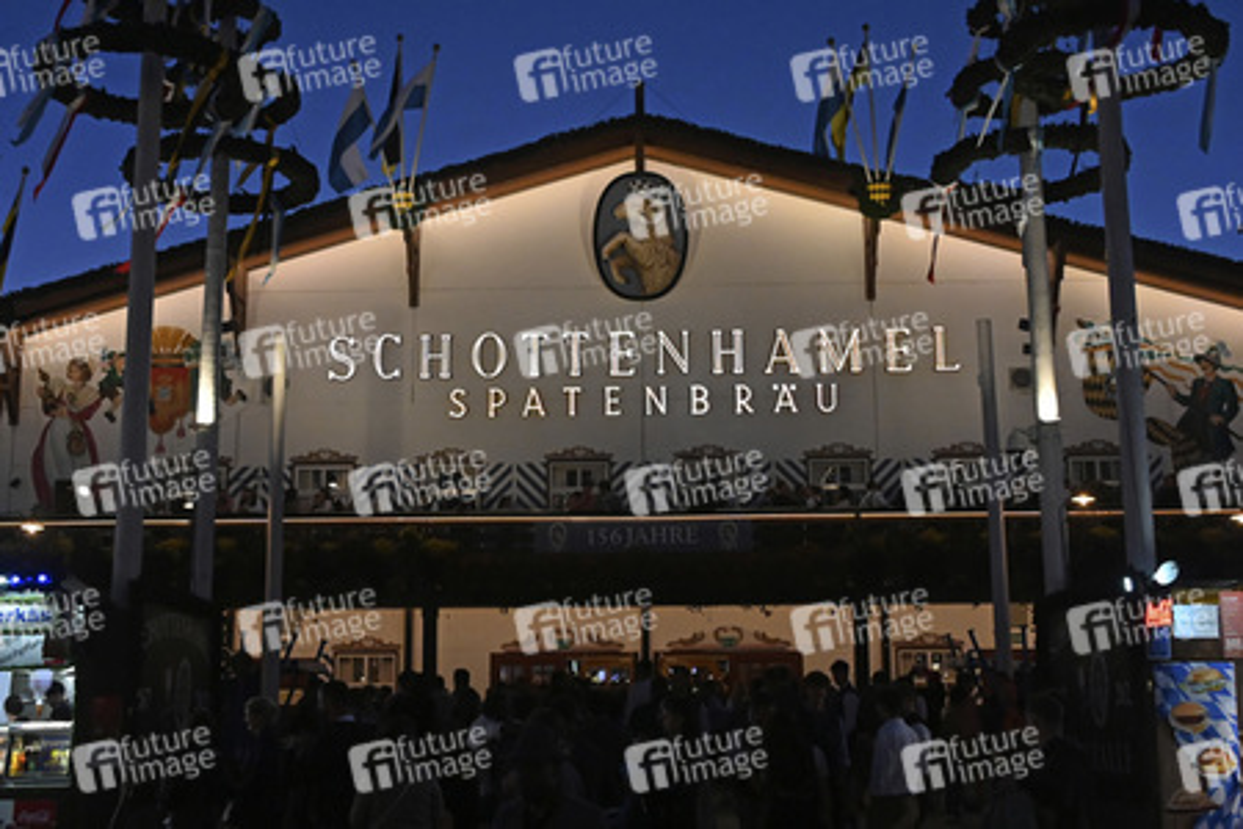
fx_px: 1450
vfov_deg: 31.9
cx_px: 622
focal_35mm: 42
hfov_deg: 46.4
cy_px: 414
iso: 5000
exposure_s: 1/250
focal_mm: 28
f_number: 8
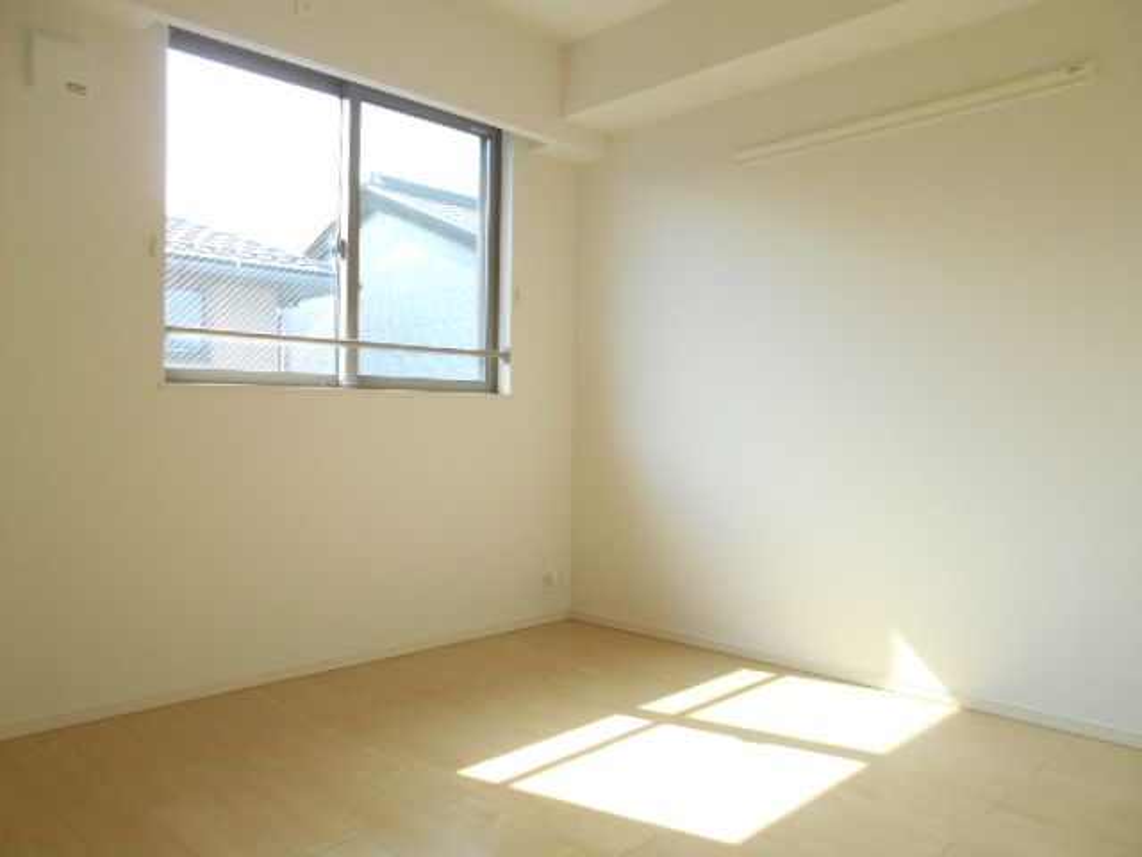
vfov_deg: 53.1
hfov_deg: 67.3
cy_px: 428
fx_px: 858
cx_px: 571
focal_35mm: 26
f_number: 3.2
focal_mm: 4.6
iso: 250
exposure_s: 1/250
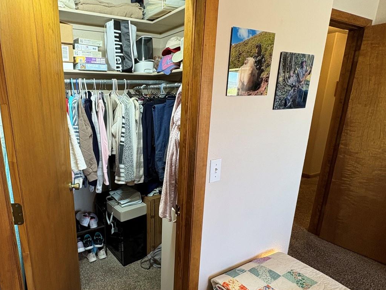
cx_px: 132
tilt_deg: -15.2
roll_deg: +1.4
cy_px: 164
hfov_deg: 74.3
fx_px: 245
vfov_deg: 60.9
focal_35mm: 22
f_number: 2.2
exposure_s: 1/60
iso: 250
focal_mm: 2.22
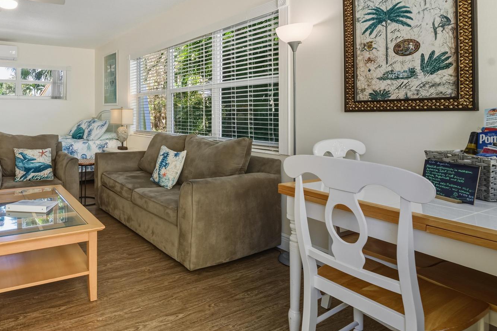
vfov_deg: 54.2
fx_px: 317
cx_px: 119
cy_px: 116
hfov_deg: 70.6
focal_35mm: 23
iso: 100
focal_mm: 15
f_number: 8
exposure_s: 1/50
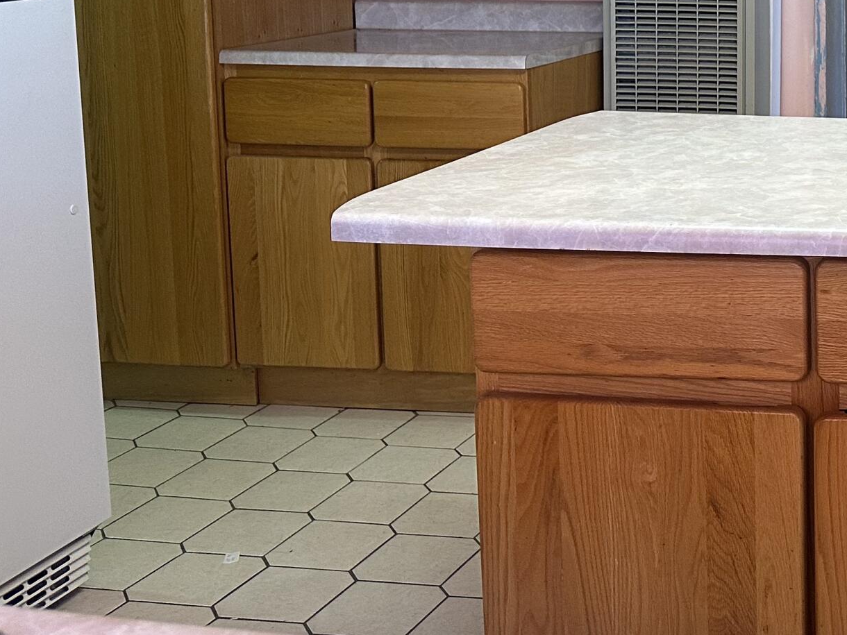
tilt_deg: -6.7
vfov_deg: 24.2
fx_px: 1444
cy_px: 85
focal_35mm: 59
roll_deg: -0.7
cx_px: 1016
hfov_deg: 28.5
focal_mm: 6.86
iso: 200
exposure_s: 1/120
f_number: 1.78
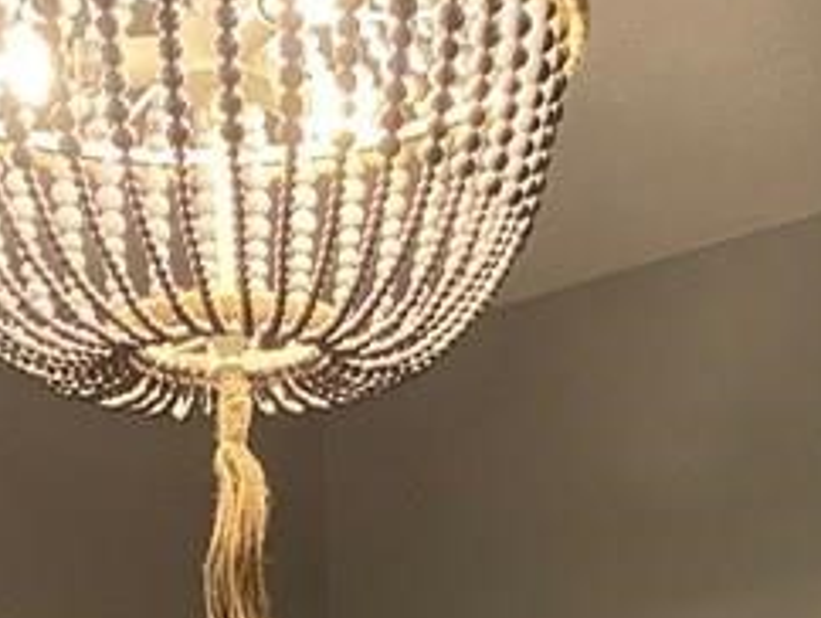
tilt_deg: -2.7
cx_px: 536
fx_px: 2611
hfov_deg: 17.8
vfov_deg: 12.1
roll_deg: +1.8
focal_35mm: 110
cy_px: 1216
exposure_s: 1/60
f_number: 1.8
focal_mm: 4.25
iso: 400
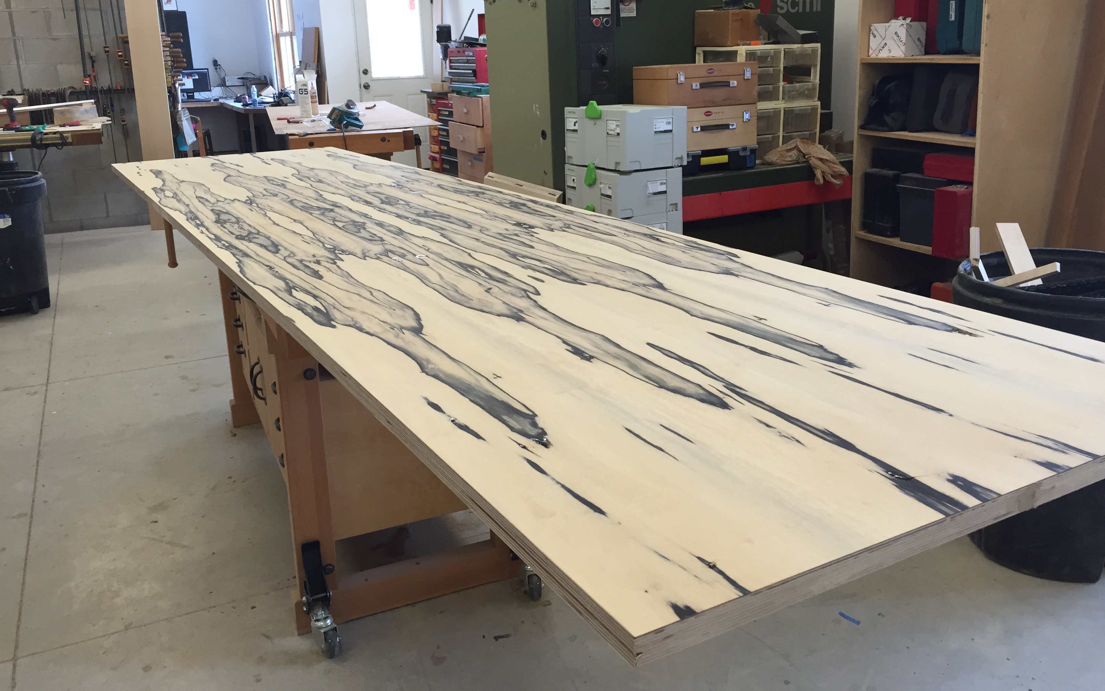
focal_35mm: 31
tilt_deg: -13.9
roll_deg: +2.9
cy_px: 286
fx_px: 934
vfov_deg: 40.5
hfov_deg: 61.2
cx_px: 555
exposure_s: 1/30
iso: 32
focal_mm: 4.15
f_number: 2.2
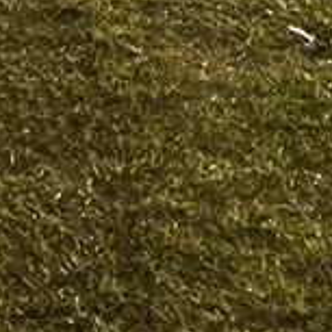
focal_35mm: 240
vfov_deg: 6.4
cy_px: -822
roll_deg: -1.3
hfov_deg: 7.3
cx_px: 165
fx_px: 2604
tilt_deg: -0.7
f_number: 1.5
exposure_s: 1/11364
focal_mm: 5.7
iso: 50
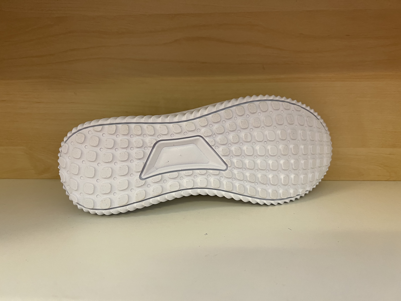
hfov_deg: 67.3
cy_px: 150
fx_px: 301
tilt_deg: -12.6
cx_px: 200
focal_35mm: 26
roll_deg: +0.8
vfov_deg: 53.1
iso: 80
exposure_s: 1/50
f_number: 1.5
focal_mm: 5.7
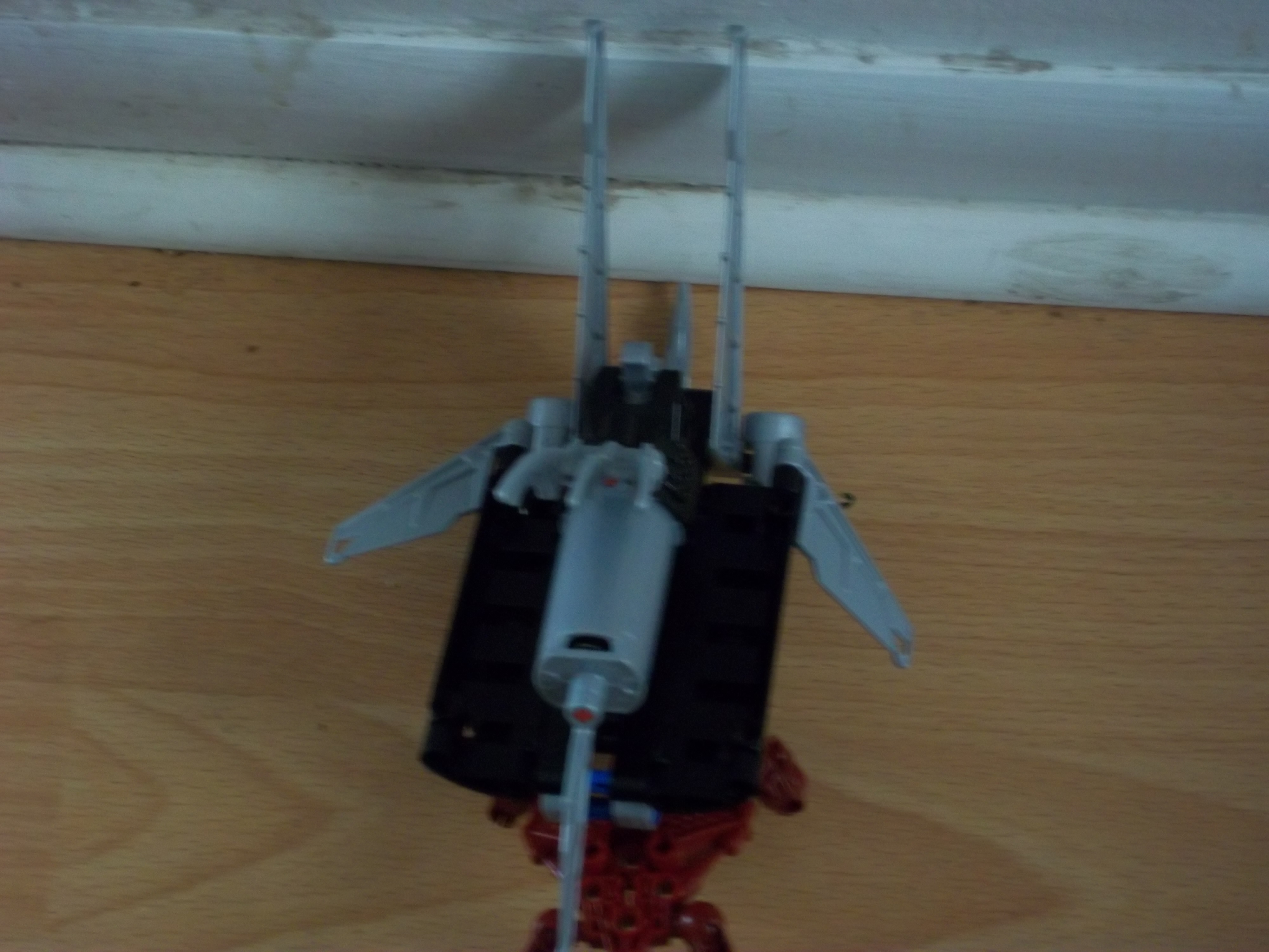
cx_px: 634
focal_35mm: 70
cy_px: 476
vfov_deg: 21.0
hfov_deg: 27.8
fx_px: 2566
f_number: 4.4
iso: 320
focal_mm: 12.5
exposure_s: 1/8
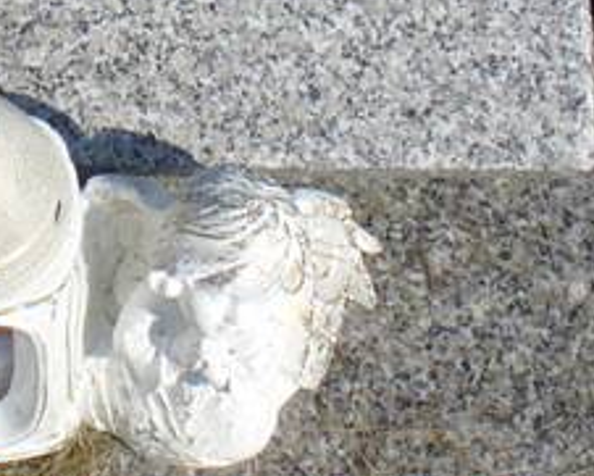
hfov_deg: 14.9
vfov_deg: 11.9
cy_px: -42
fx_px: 2251
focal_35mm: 128
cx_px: 92
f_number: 5.6
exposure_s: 1/500
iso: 80
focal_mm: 6.1
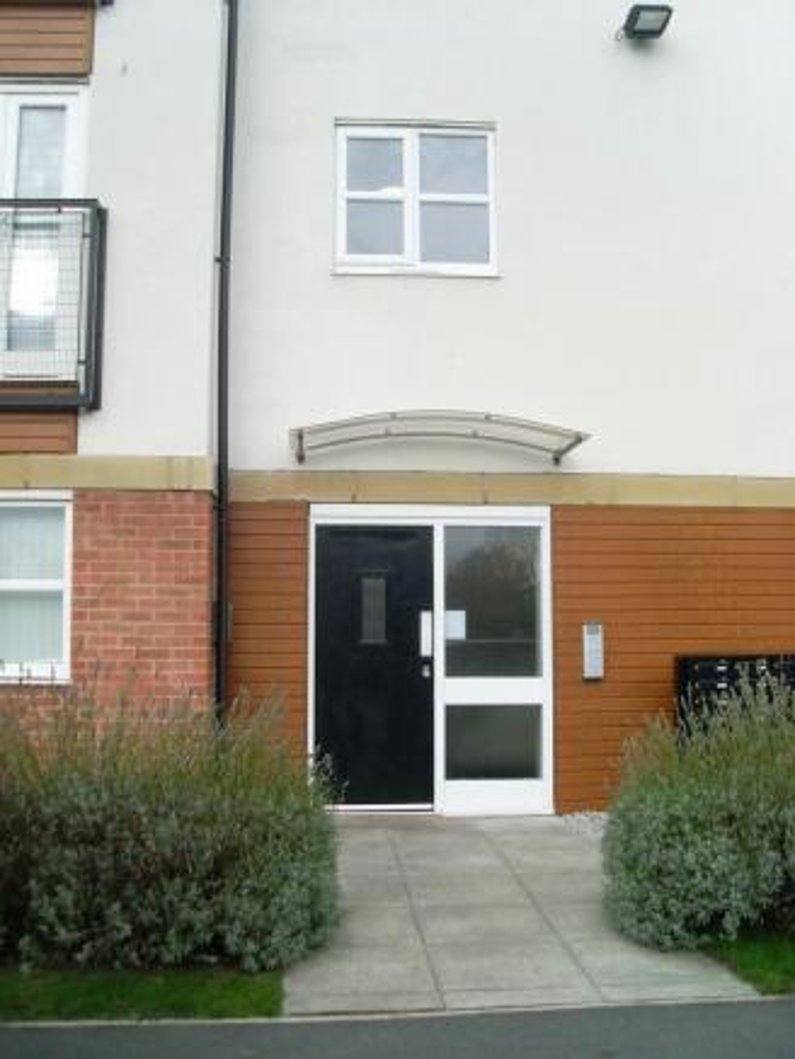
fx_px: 1163
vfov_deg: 49.0
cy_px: 530
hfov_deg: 37.7
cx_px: 398
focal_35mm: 38
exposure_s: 1/60
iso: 80
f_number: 7.7
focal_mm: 6.3
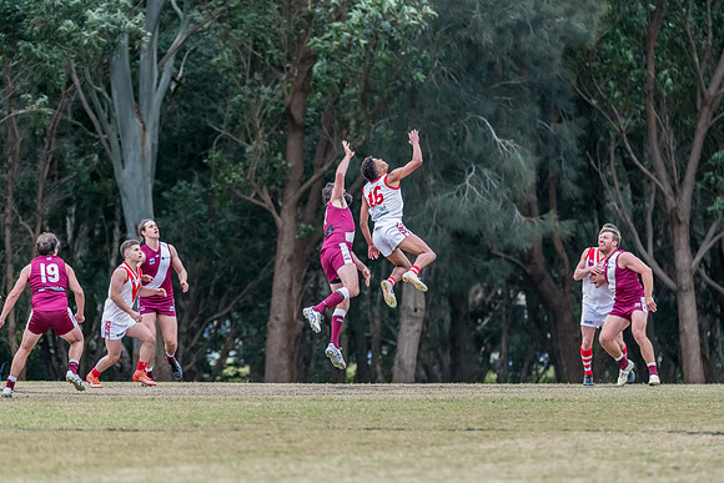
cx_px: 362
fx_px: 7195
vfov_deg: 3.8
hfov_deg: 5.8
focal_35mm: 358
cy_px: 242
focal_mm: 350
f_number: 6
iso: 2200
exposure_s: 1/1250
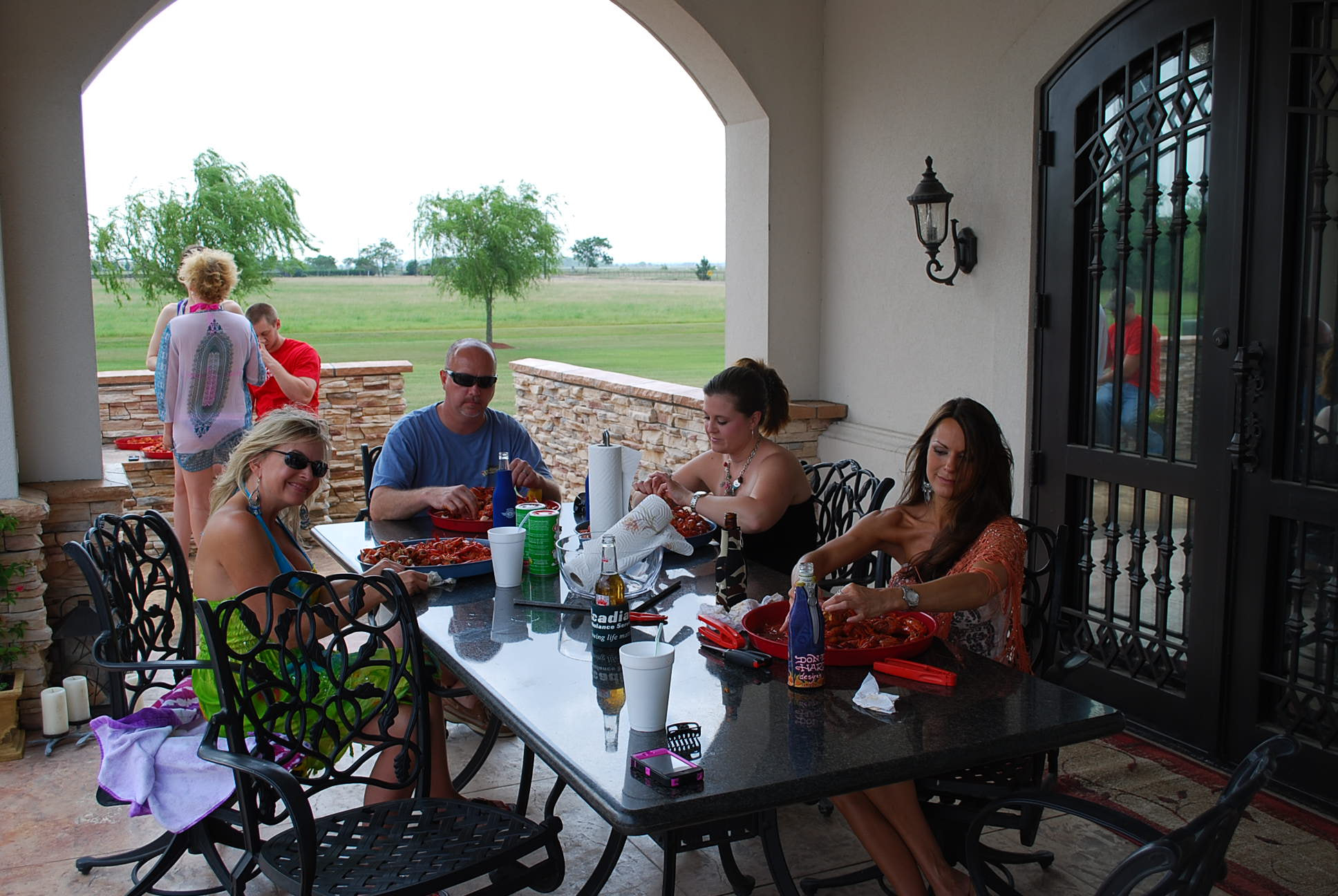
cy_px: 448
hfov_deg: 53.1
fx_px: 1340
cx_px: 669
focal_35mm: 36
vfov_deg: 37.0
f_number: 6.3
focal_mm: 24
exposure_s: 1/160
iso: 100
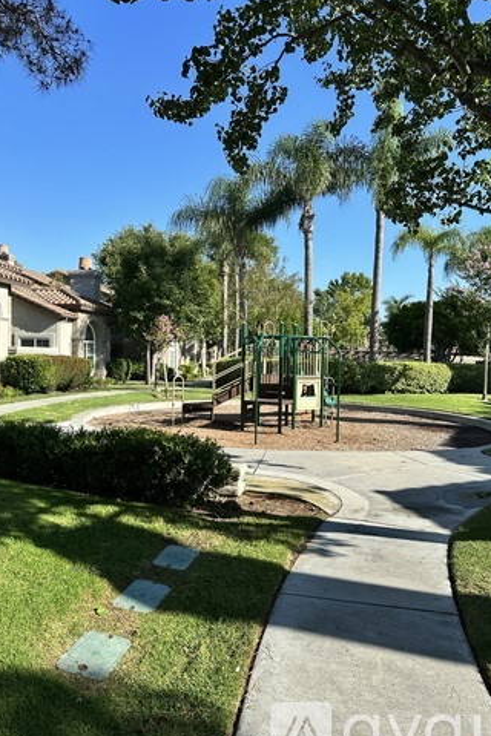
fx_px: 532
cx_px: 231
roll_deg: -1.8
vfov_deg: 69.4
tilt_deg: -2.2
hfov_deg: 49.5
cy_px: 380
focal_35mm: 26
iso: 80
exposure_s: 1/5525
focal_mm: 6.86
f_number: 1.78
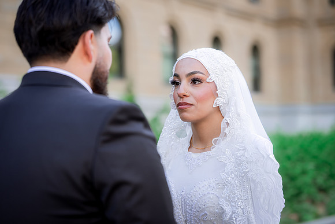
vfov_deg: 18.4
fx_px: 689
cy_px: 112
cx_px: 168
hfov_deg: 27.3
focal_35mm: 74
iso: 200
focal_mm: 74
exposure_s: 1/1250
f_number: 2.5
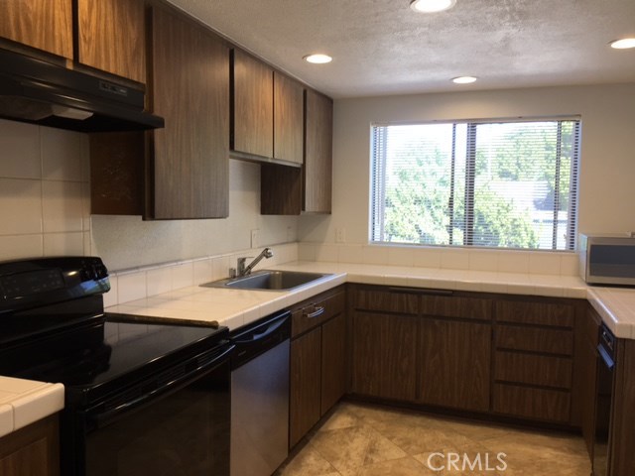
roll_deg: -0.2
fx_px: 532
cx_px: 318
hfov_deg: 61.7
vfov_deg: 48.2
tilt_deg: -2.6
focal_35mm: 29
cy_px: 238
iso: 32
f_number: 2.2
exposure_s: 1/60
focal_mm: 4.15
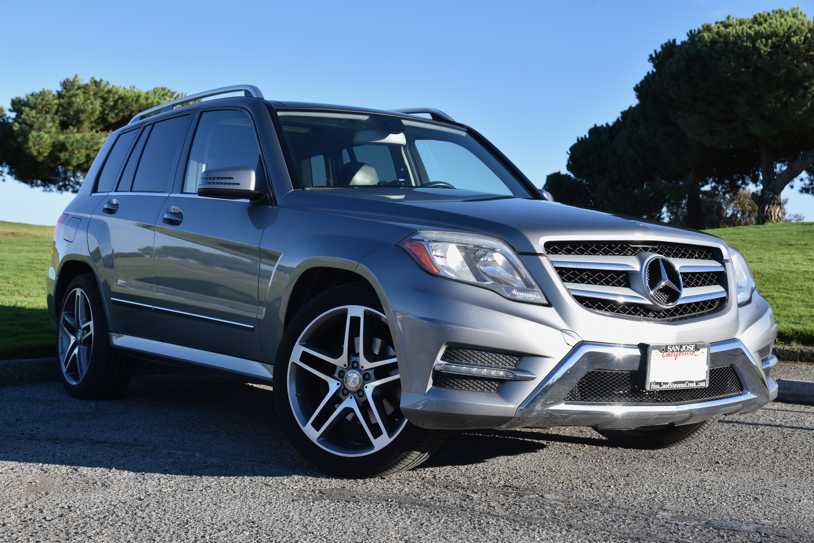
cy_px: 272
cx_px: 407
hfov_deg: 39.6
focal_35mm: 50
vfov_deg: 27.0
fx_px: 1131
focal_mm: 50
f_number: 8
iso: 220
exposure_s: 1/250
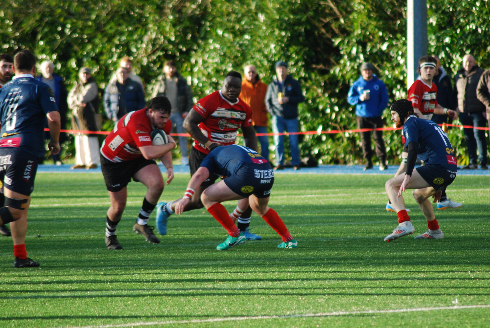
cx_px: 245
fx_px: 5724
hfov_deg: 4.9
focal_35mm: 420
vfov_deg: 3.3
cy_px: 164
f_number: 5.3
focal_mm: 280
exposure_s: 1/320
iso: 400
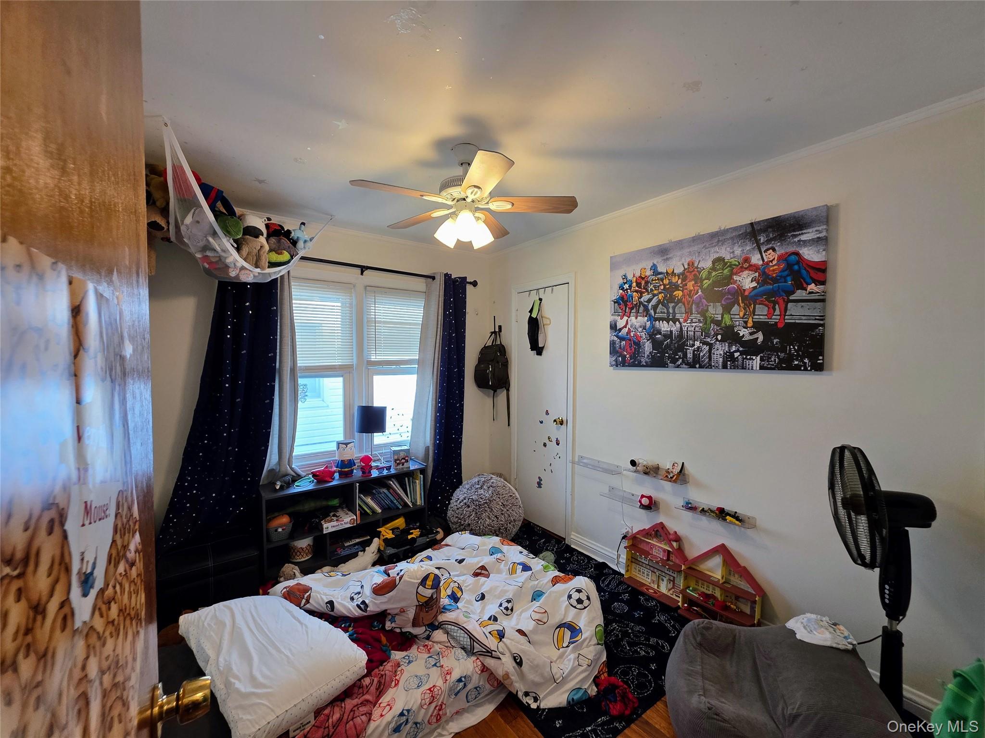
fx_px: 370
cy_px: 369
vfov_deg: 89.9
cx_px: 492
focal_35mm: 13
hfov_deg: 106.2
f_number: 1.9
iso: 100
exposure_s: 1/120
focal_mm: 2.2
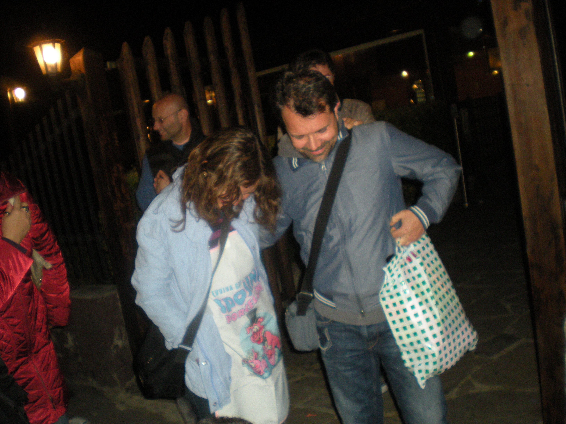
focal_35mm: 38
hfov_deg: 49.0
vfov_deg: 37.7
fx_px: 621
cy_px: 212
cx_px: 283
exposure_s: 1/60
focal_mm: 6.3
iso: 282
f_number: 3.1
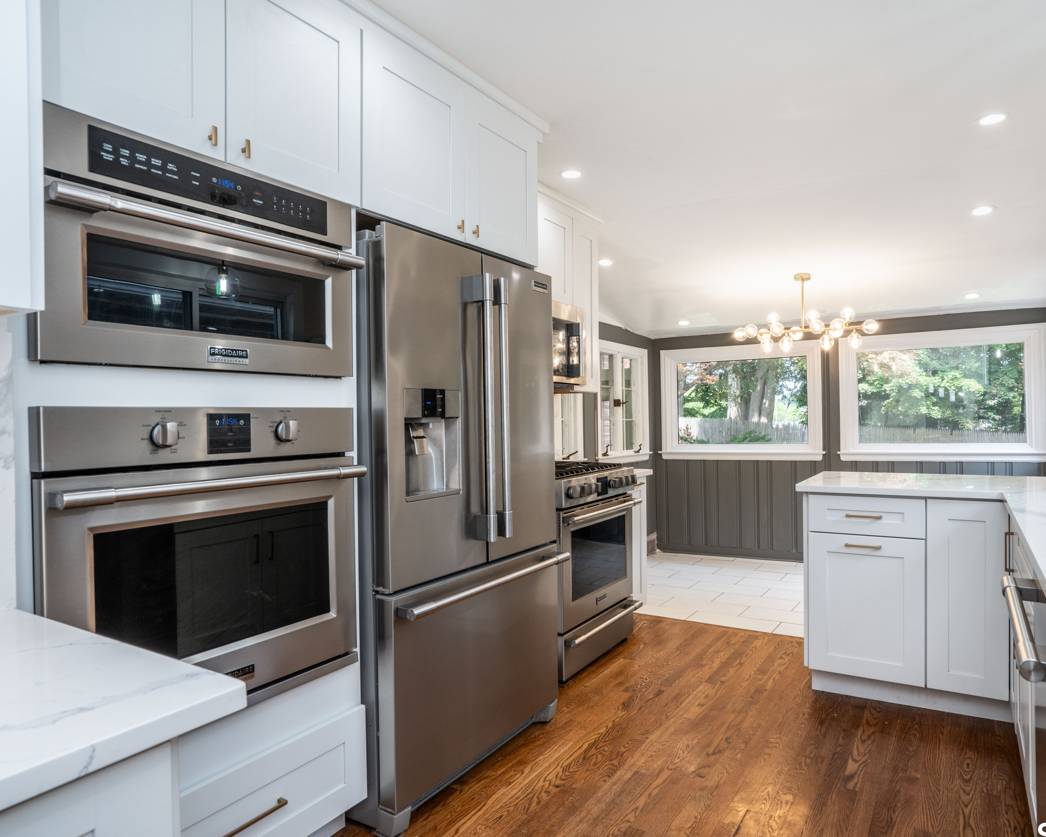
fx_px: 650
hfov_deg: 77.4
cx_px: 581
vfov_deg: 65.5
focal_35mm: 21
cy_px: 423
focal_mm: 18
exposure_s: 1/20
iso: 400
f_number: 11
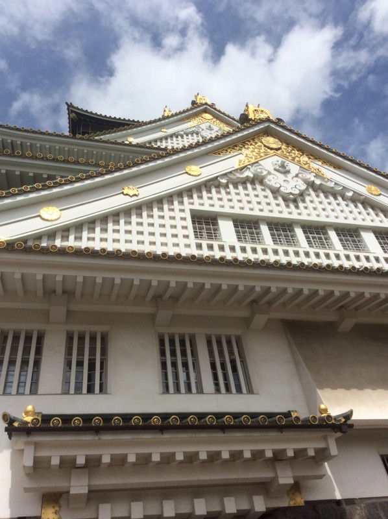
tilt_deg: +40.0
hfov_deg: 44.1
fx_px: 479
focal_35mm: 32
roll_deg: +9.0
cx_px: 194
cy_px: 260
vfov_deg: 56.9
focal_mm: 3.3
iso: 32
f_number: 2.4
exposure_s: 1/4098
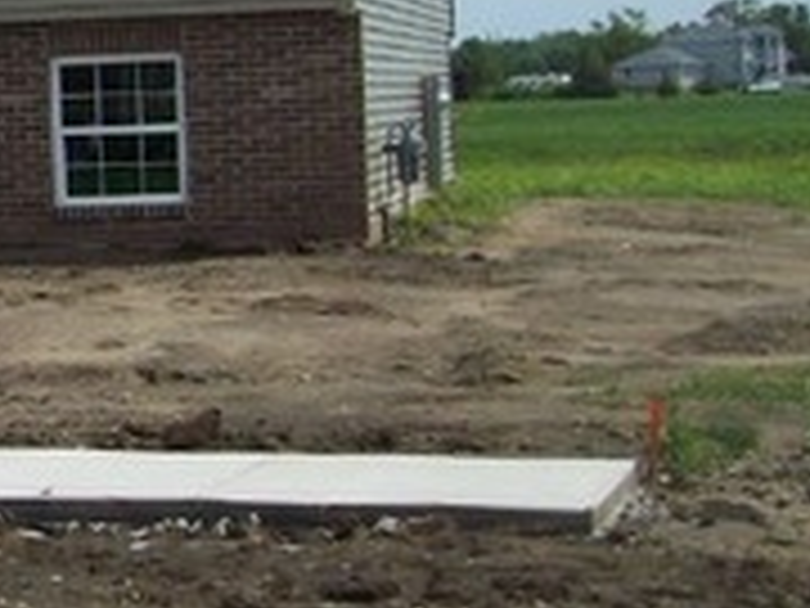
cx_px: -612
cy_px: -32
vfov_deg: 11.4
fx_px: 2995
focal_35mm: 128
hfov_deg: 13.8
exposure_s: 1/882
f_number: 4.8
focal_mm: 6
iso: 80
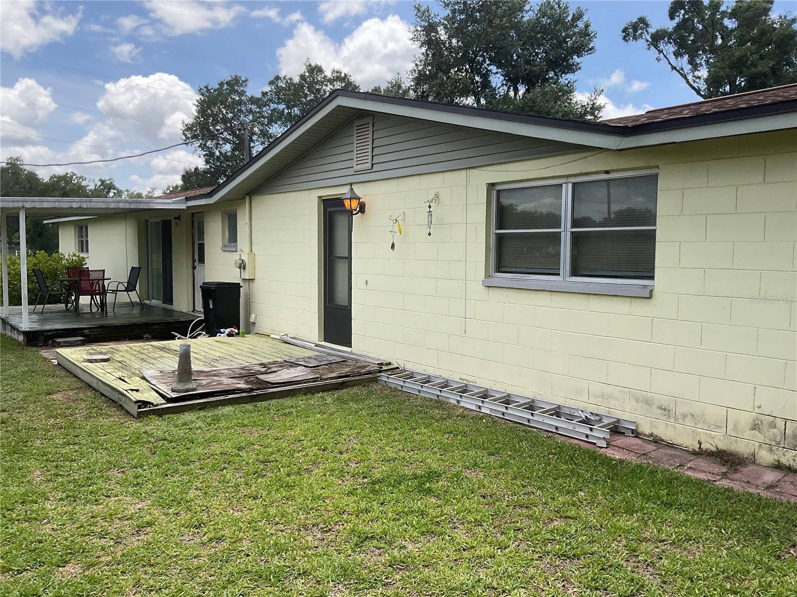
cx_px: 398
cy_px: 298
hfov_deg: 61.7
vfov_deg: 48.2
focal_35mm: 29
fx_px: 668
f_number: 1.8
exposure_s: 1/1221
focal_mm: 3
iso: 16
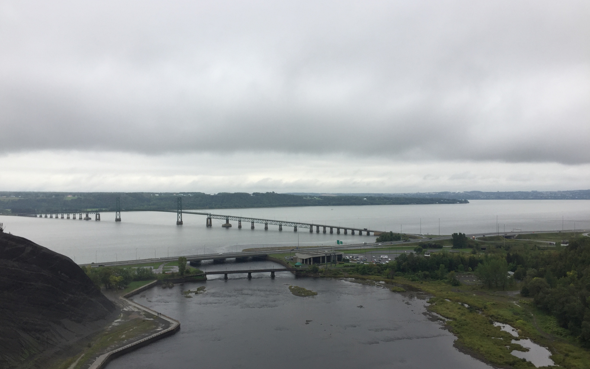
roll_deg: +0.2
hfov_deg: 61.2
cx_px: 294
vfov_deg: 40.6
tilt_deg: -0.7
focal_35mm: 31
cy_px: 201
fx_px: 498
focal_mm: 4.15
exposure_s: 1/244
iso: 32
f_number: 2.2
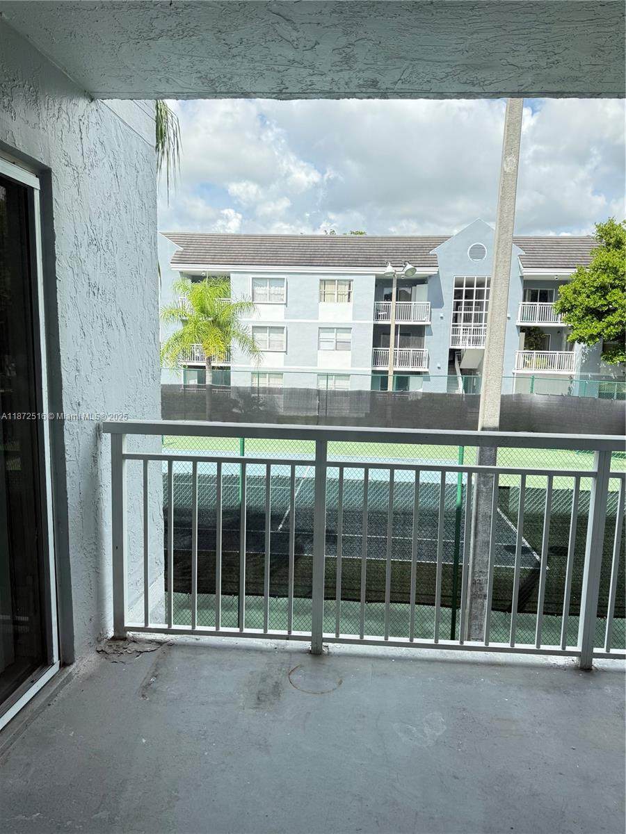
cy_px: 417
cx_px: 313
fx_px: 579
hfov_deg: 56.8
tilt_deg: -6.6
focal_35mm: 24
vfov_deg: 71.6
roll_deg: -1.3
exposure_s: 1/1122
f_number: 1.78
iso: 80
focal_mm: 6.76
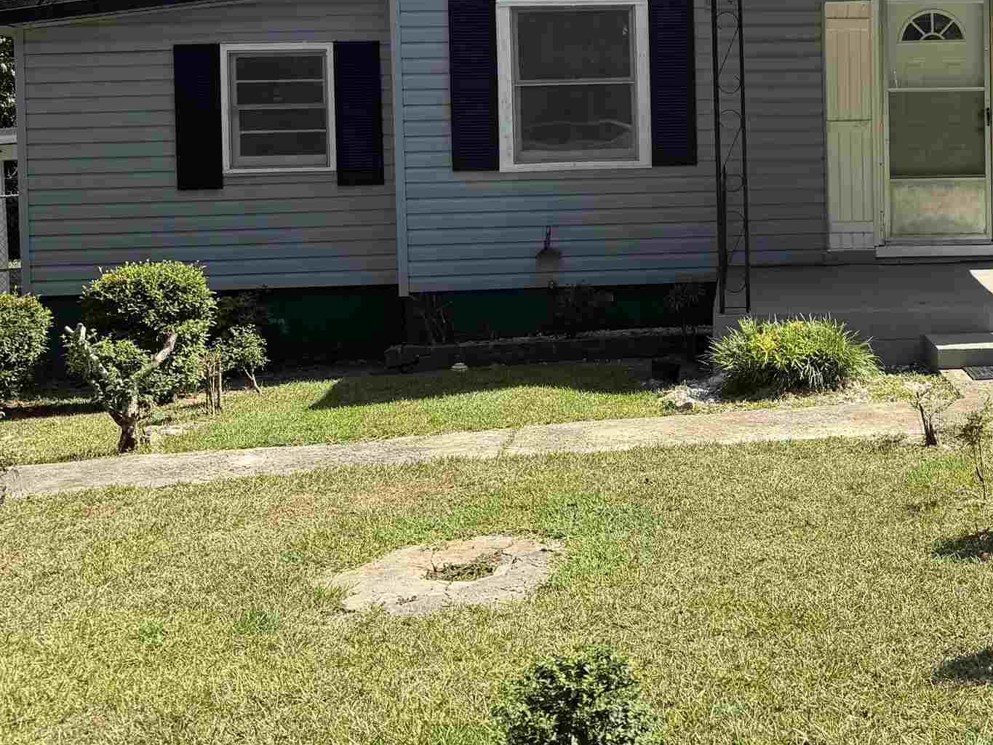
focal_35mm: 54
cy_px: 121
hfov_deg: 34.3
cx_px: 815
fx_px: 1549
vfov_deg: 26.4
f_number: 1.78
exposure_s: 1/2169
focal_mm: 6.76
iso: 80
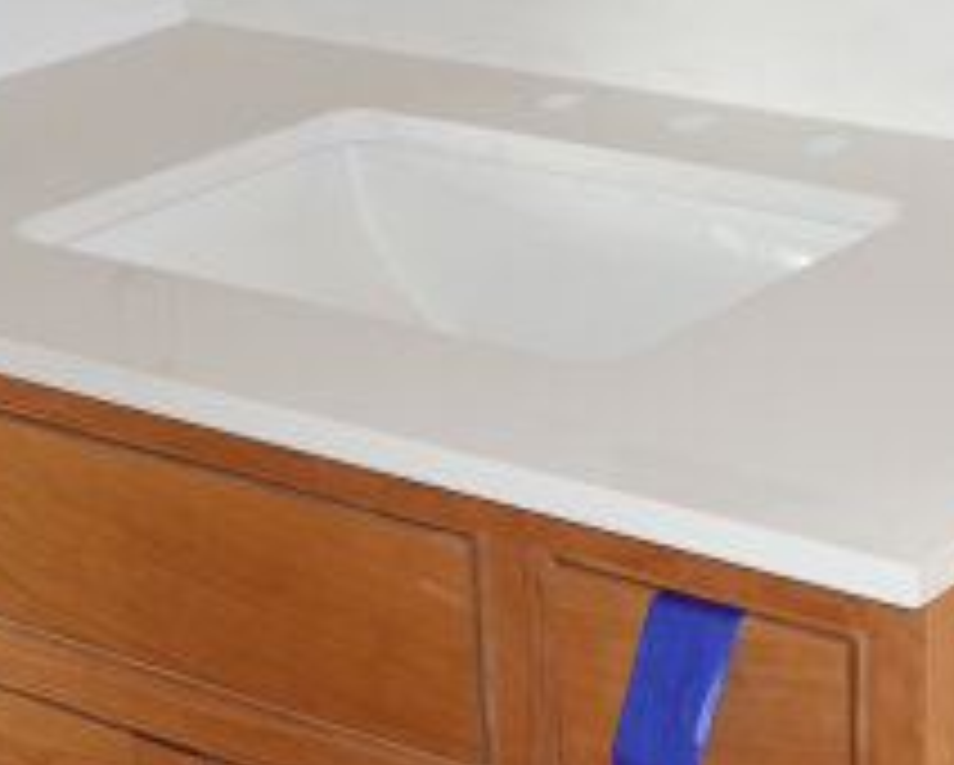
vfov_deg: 14.7
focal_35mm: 102
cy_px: 860
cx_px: 729
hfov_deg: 18.7
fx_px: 2883
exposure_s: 1/30
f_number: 2.8
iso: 400
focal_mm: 9
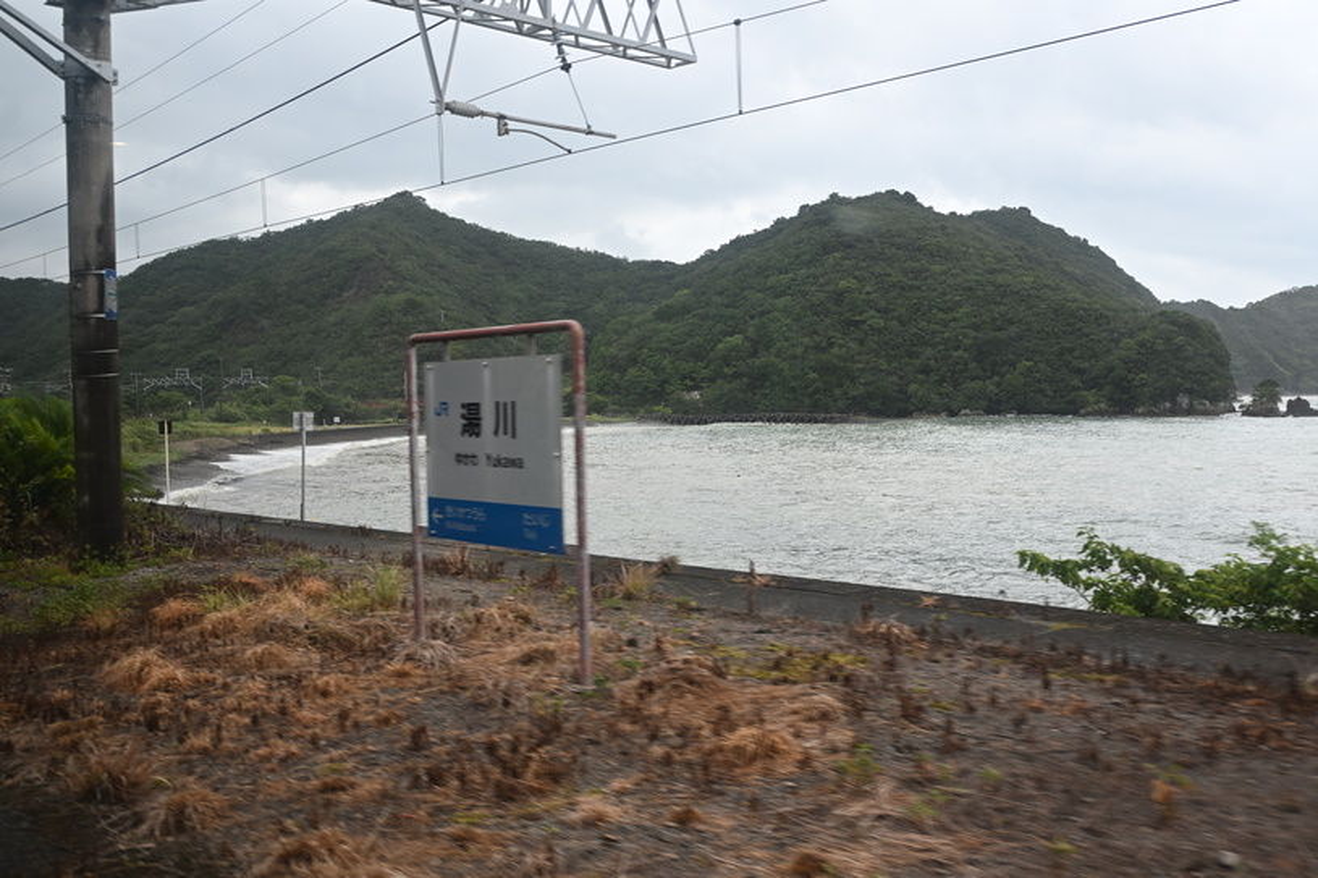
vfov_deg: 36.9
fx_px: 1318
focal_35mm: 36
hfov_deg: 53.1
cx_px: 659
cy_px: 439
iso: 180
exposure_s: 1/250
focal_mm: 24
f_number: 5.6
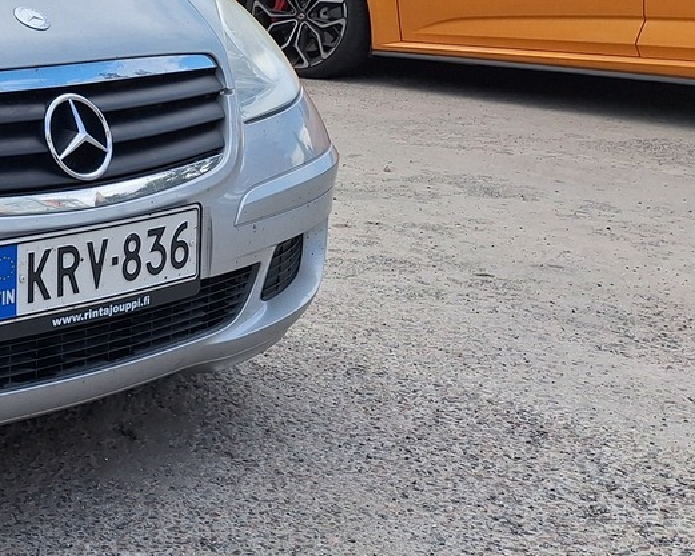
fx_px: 1276
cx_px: -257
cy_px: 129
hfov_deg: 25.3
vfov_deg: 24.3
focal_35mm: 62
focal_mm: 5.54
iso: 40
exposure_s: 1/1658
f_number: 1.8
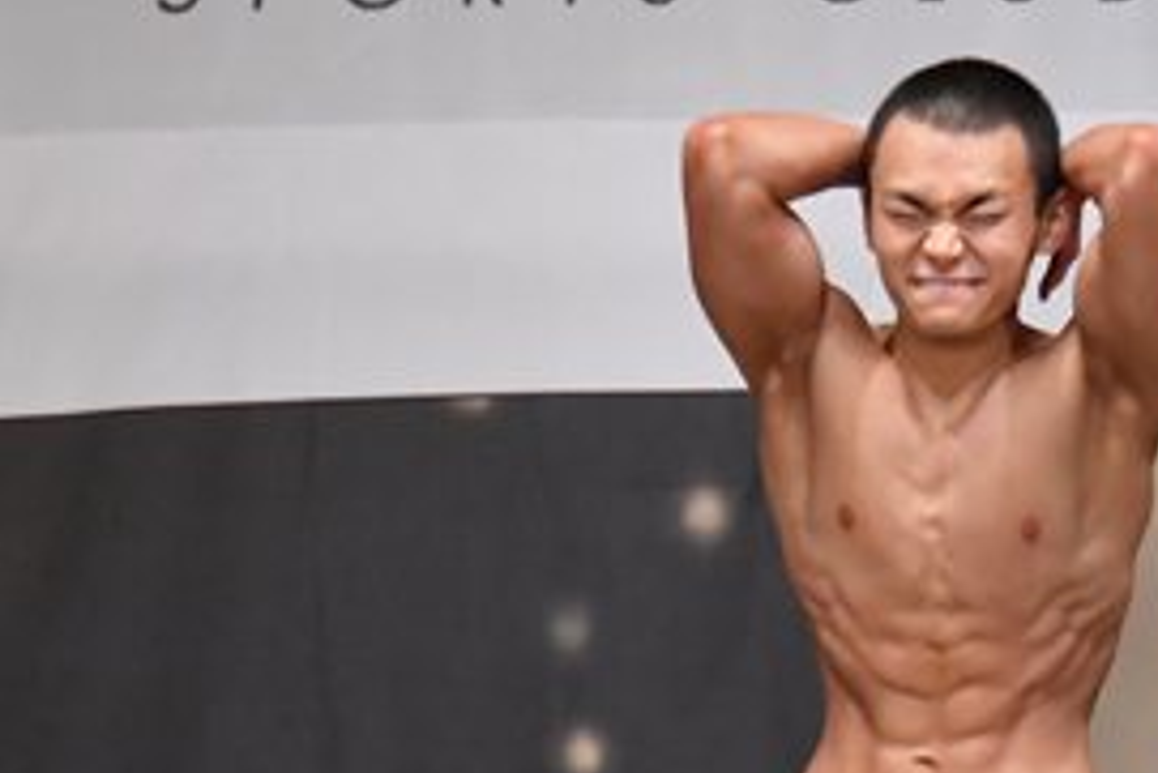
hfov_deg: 3.3
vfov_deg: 2.2
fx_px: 19953
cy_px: 1021
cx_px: 763
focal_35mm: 620
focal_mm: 145
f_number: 5.6
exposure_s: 1/400
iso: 6400
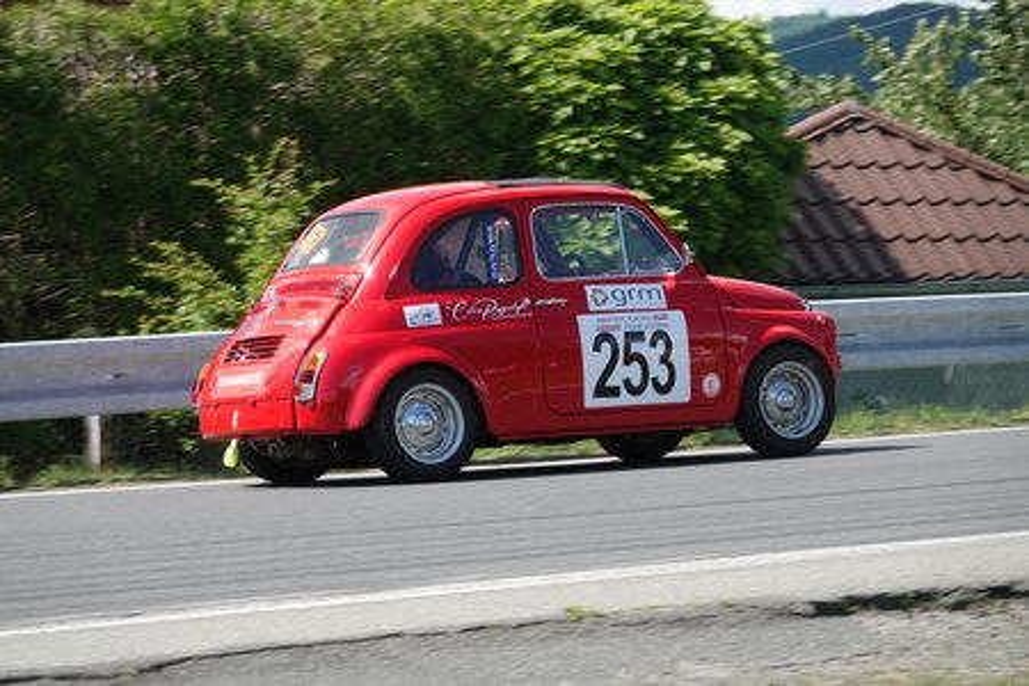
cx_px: 514
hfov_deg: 10.3
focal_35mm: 200
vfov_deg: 6.9
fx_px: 5716
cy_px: 343
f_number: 4
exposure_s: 1/800
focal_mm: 73.24
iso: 160
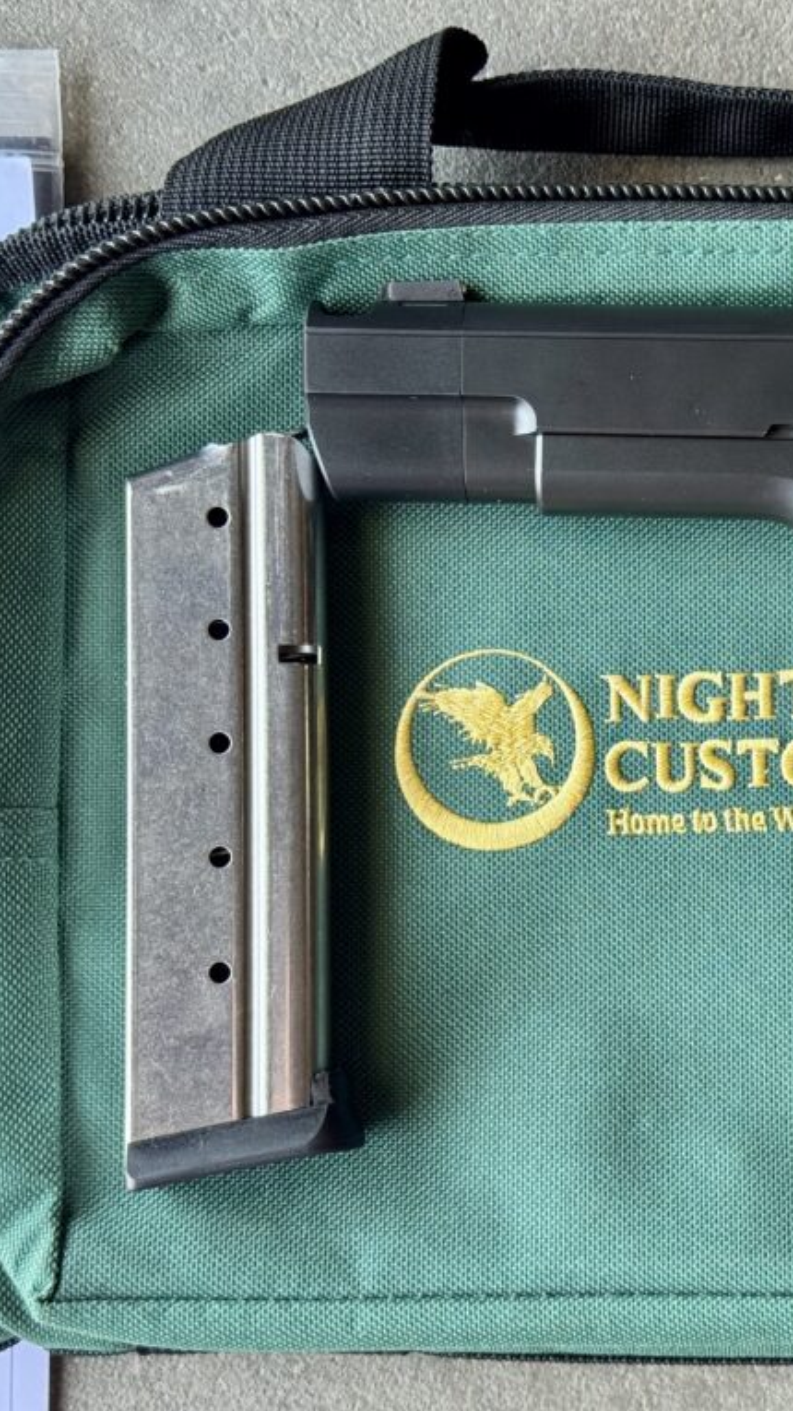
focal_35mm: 70
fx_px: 2618
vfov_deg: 30.2
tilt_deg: -88.1
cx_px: 789
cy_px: 705
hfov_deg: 16.9
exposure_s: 1/120
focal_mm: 6.76
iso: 125
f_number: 1.78
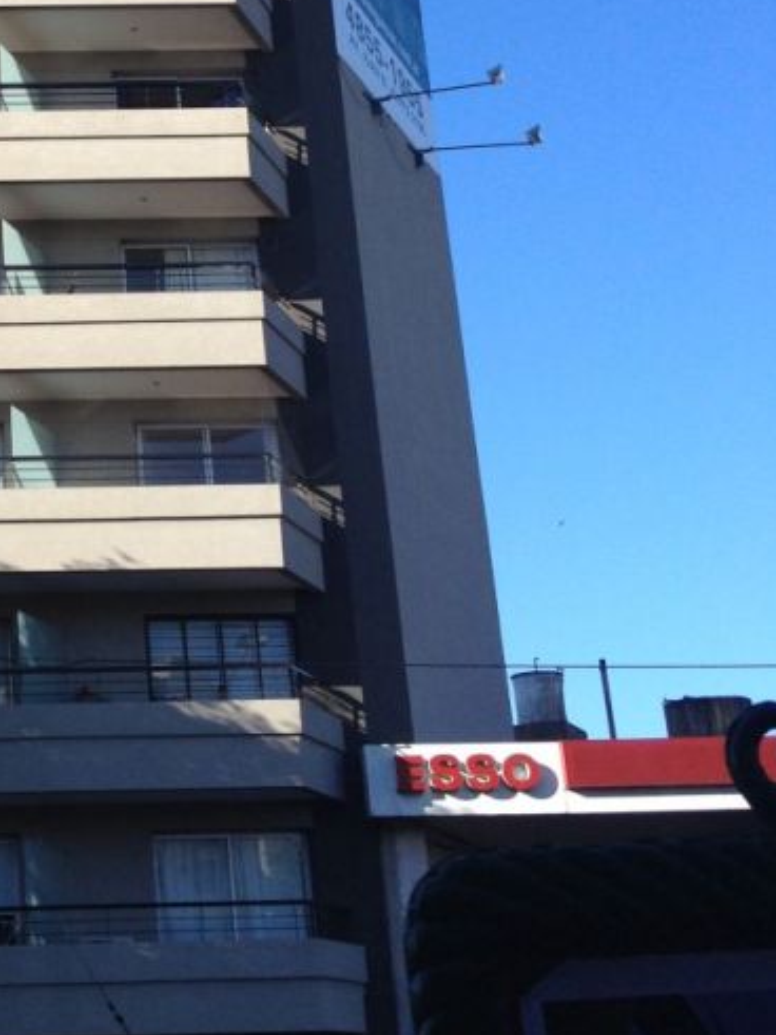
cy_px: 215
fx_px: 2273
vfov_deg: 25.3
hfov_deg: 18.7
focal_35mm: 76
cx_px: -42
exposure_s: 1/1022
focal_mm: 4.28
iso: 50
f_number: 2.4
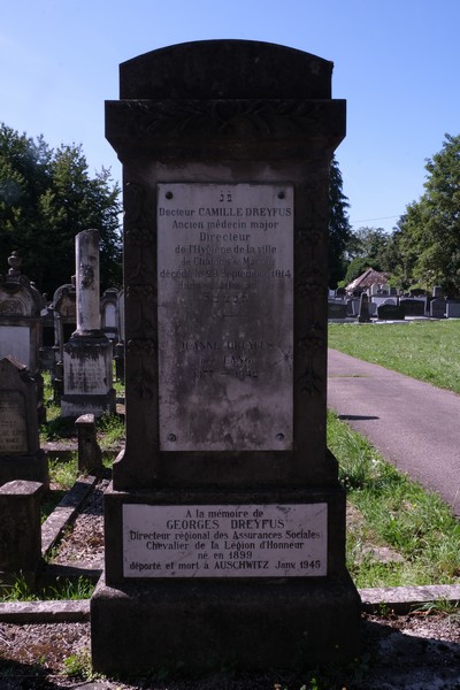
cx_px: 230
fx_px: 594
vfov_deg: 60.3
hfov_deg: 42.3
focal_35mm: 31
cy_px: 345
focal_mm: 20.5
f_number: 22
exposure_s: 1/28
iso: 200
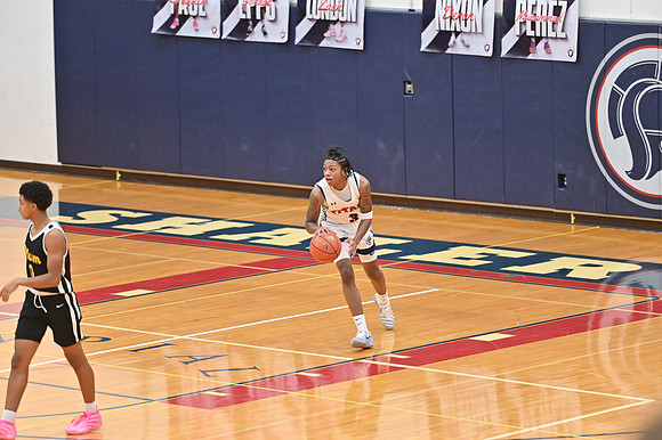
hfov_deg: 10.3
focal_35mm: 200
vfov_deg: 6.9
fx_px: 3676
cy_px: 220
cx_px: 331
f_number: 4
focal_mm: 200
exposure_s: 1/800
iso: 5600
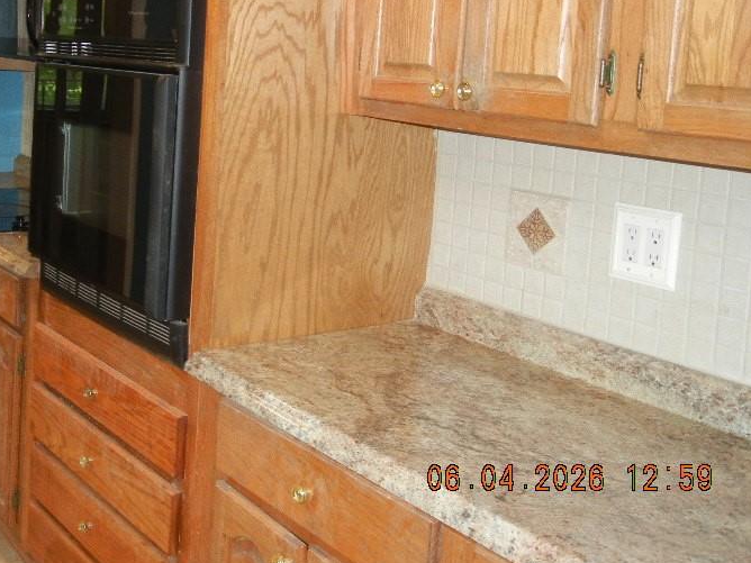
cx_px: 206
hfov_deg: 40.3
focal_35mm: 46
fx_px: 998
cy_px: 137
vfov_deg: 30.9
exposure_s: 1/30
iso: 275
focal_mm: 5.4
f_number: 3.5
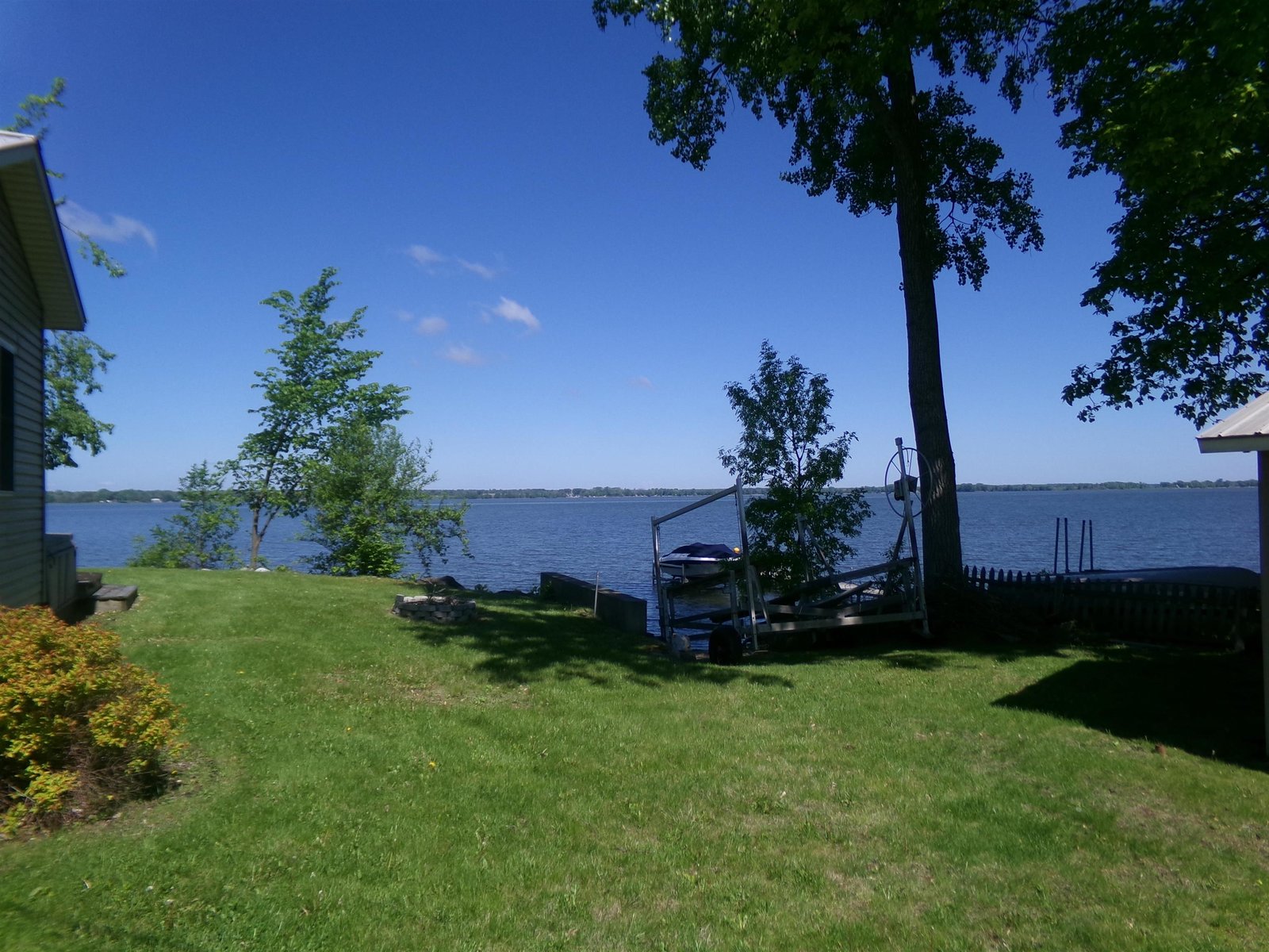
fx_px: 880
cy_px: 476
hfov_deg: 71.6
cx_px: 634
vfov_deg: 56.8
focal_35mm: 24
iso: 100
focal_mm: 4.3
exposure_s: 1/850
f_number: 3.7
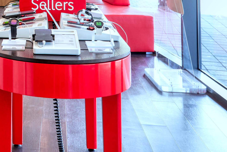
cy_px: -50
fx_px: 536
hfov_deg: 22.6
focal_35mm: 85
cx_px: -22
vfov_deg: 15.3
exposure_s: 1/30
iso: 320
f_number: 8
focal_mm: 30
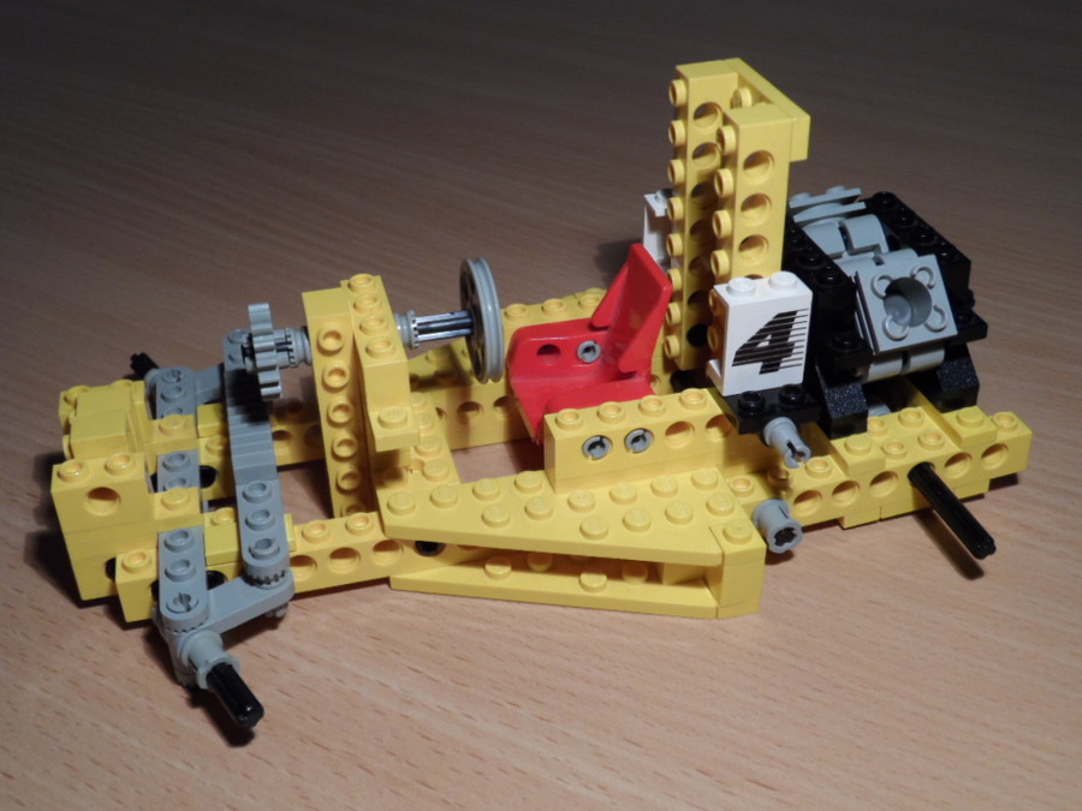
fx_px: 1282
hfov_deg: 45.8
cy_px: 406
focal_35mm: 41
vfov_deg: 35.1
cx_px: 541
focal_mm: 6.8
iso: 200
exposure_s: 1/20
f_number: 3.7
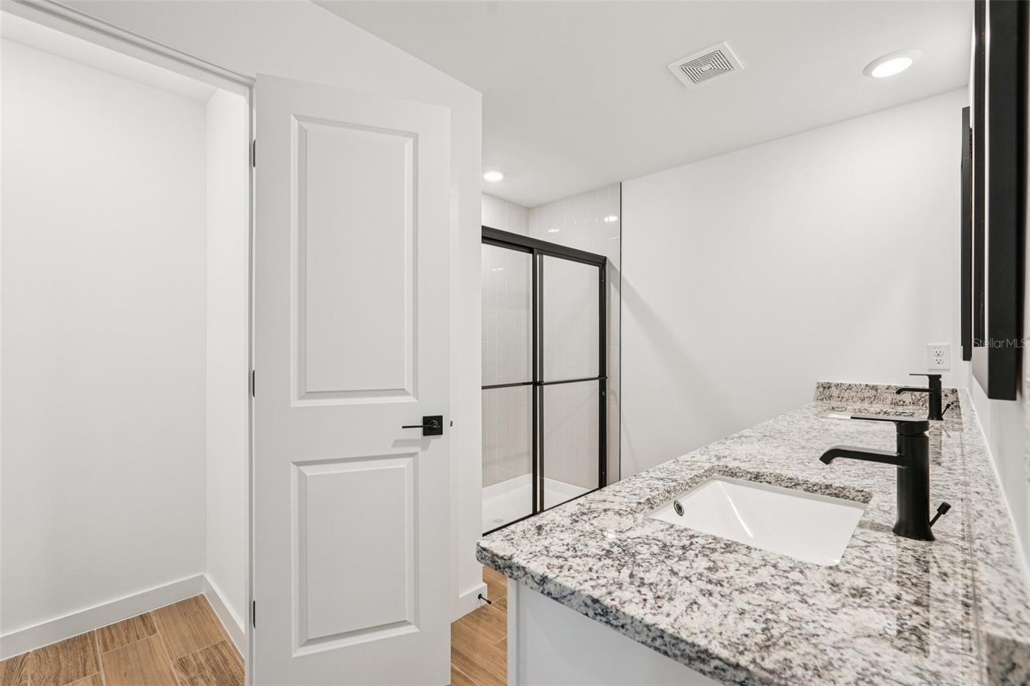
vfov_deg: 73.7
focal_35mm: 16
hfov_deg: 96.7
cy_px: 343
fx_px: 458
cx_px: 515
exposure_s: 1/15
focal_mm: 16
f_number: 8
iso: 400
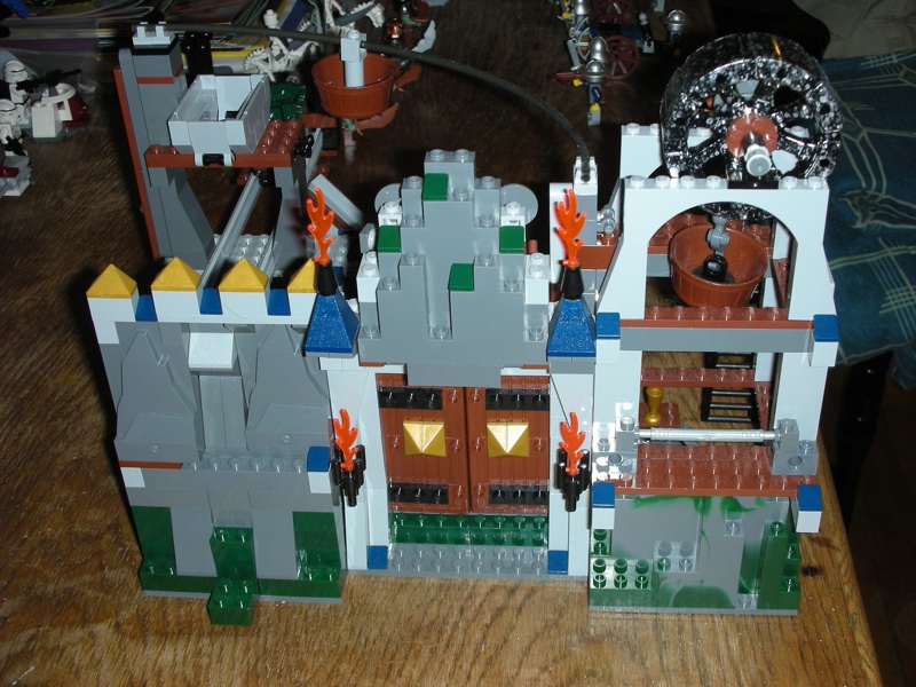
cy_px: 344
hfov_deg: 41.2
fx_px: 1217
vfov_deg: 31.5
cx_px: 458
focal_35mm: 46
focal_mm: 7.7
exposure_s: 1/60.1
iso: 50
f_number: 3.5
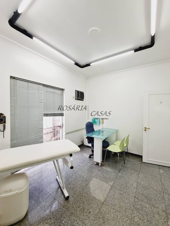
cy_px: 113
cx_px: 85
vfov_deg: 106.2
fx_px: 85
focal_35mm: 13
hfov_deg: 89.9
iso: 125
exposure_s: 1/60
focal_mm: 2.2
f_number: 2.2
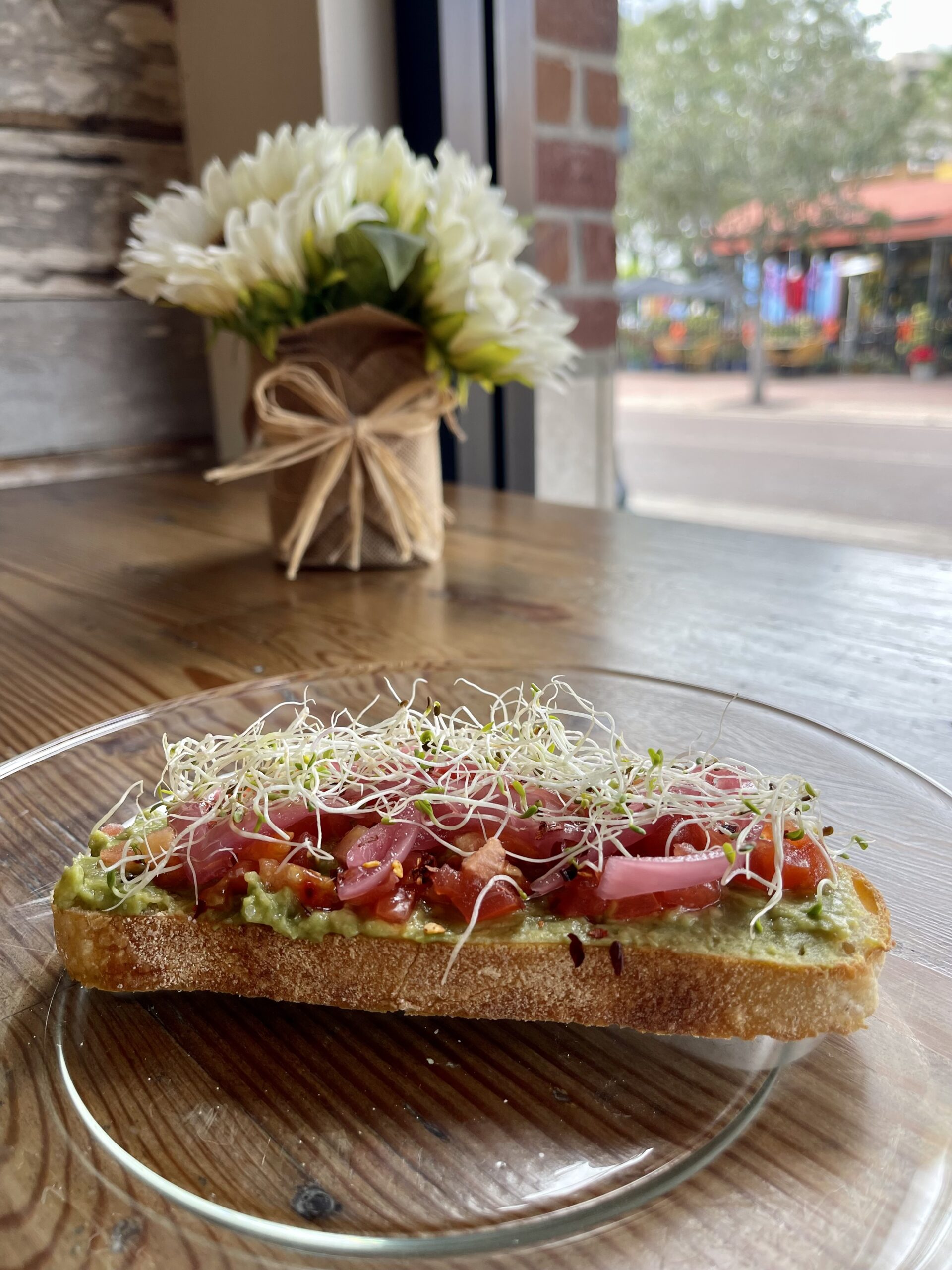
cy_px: 635
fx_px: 953
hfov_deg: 53.1
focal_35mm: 26
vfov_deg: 67.3
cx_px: 476
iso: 32
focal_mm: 5.1
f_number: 1.6
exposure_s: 1/121
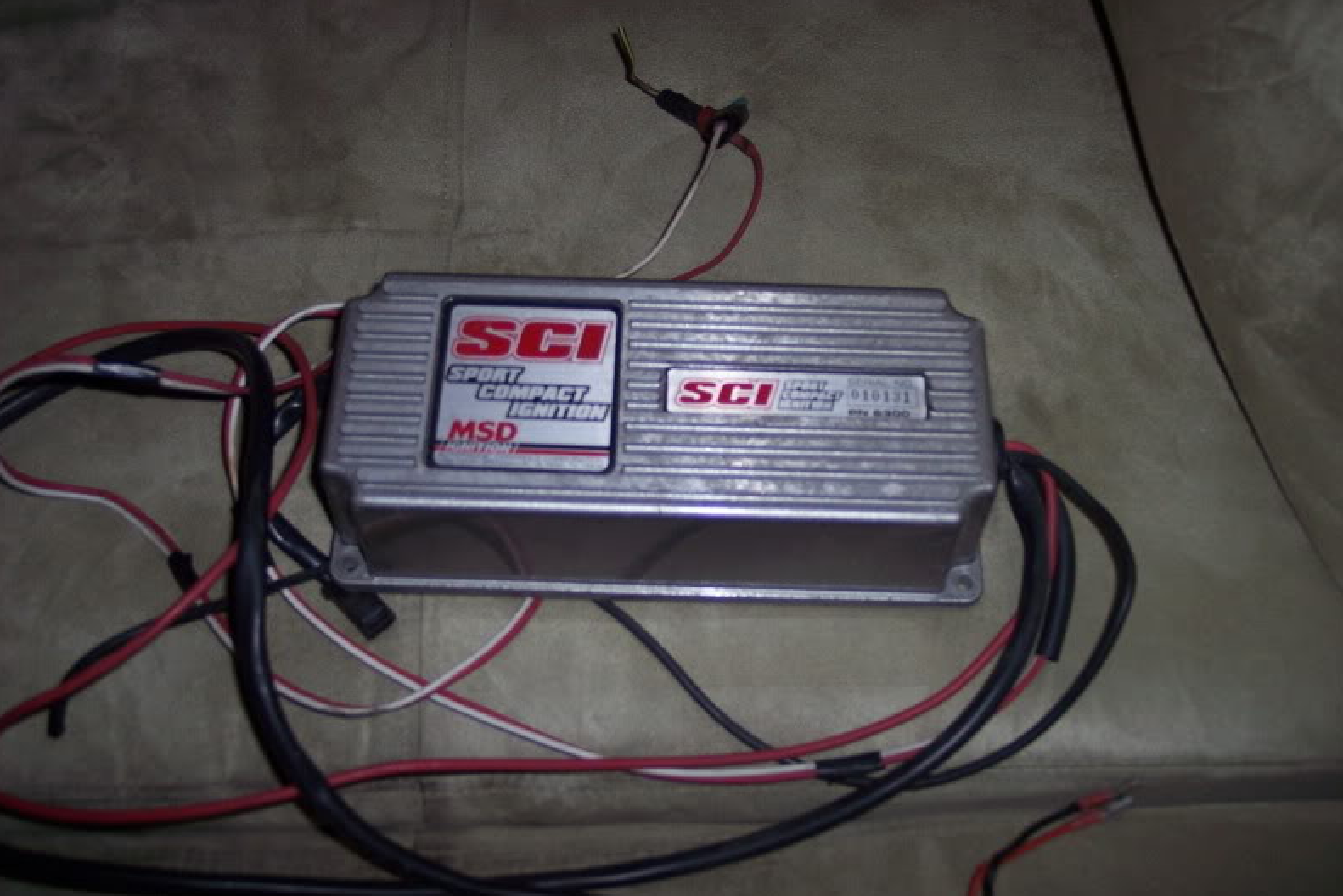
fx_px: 1530
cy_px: 423
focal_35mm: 41
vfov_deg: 32.6
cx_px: 671
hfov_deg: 47.4
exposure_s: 1/60
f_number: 2.8
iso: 100
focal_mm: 8
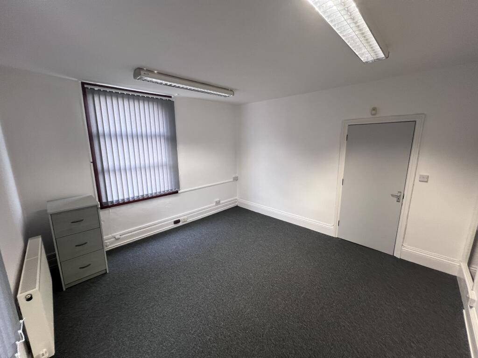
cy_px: 179
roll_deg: +2.4
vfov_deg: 89.9
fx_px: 180
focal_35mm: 13
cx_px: 239
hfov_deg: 106.2
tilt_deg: -9.1
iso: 250
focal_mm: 1.57
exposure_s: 1/100
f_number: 1.8
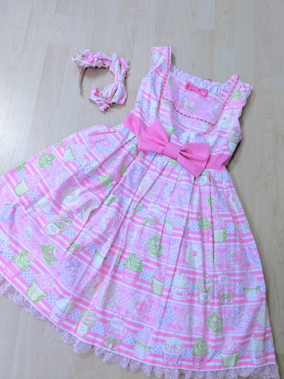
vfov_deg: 65.3
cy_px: 190
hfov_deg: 51.4
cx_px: 142
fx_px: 295
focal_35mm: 27
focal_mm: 4.44
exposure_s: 1/120
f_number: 1.8
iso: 462
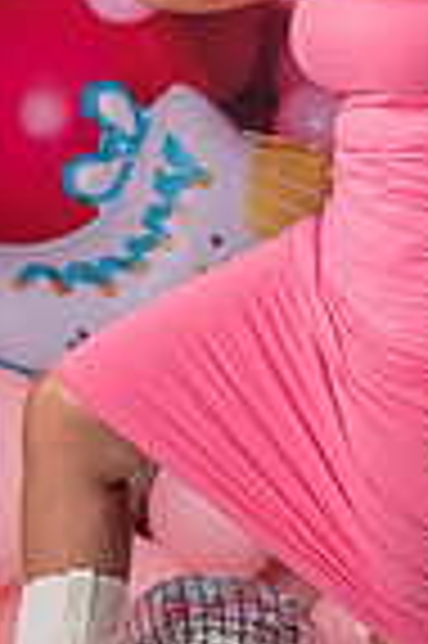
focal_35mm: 145
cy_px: 302
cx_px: 162
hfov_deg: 9.4
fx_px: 2592
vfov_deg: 14.2
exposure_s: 1/125
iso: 250
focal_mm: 46
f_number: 6.3
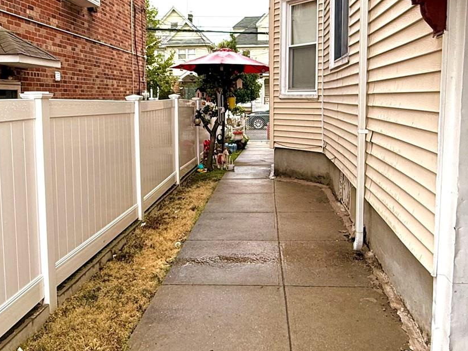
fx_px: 473
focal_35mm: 35
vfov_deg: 40.5
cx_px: 195
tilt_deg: -4.6
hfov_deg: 52.4
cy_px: 139
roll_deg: +0.6
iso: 125
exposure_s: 1/99
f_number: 2.2
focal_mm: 2.22
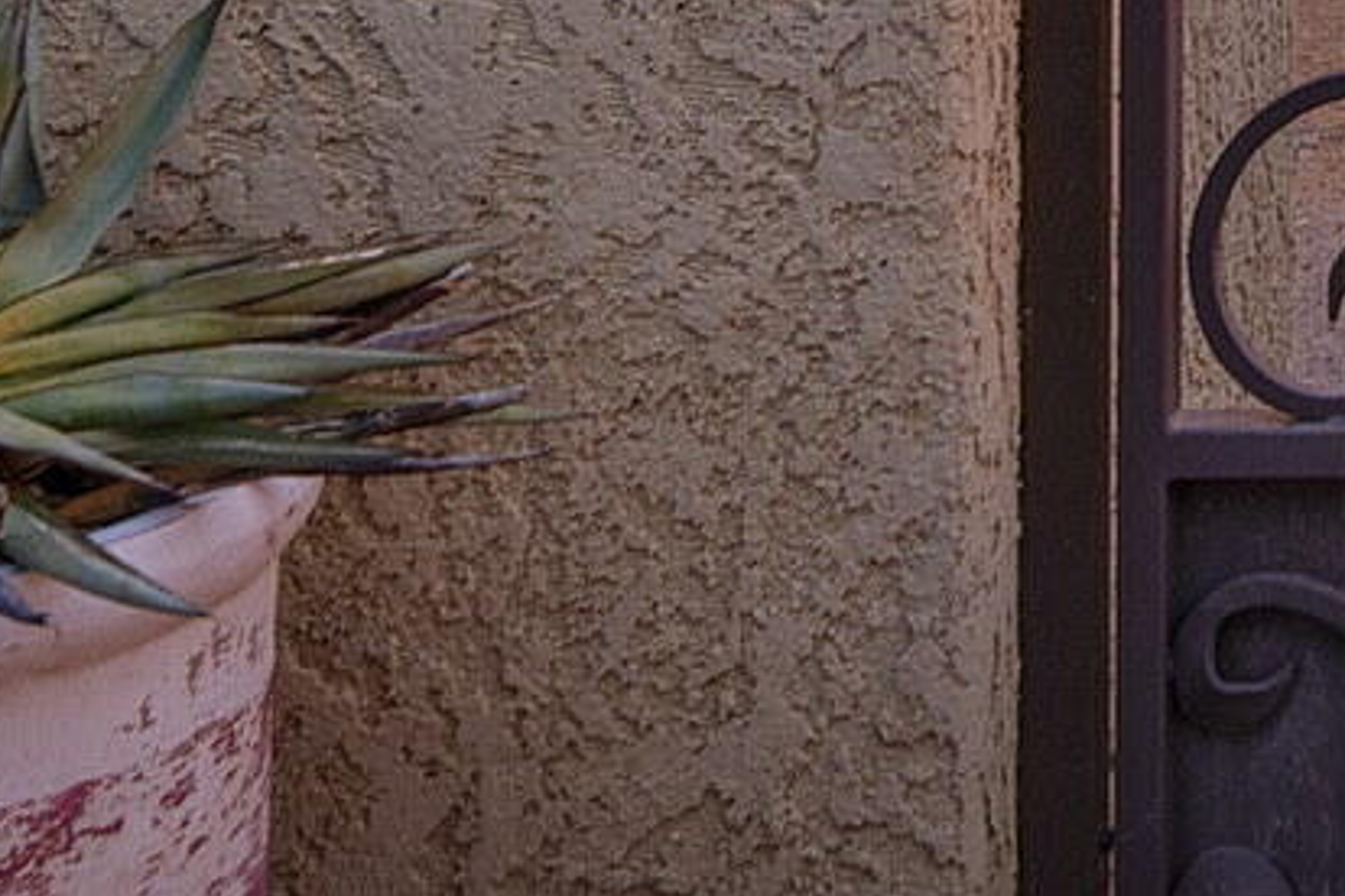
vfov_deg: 8.7
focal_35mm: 142
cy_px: -1341
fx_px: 5305
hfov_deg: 12.9
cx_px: 2550
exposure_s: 1/1.67
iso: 200
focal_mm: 21
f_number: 7.1
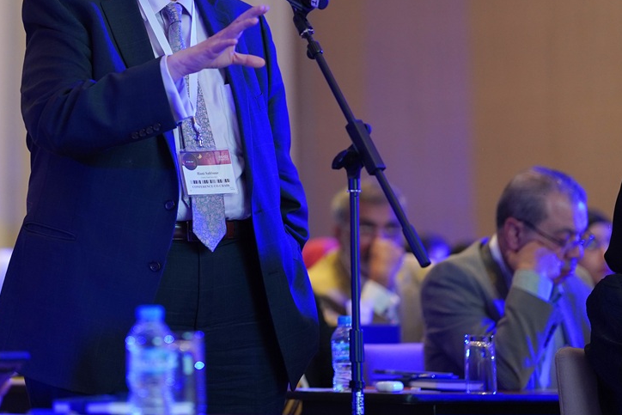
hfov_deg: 11.6
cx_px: 127
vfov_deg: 7.8
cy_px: -1
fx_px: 3041
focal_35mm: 176
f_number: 1.4
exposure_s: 1/250
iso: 1000
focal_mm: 85
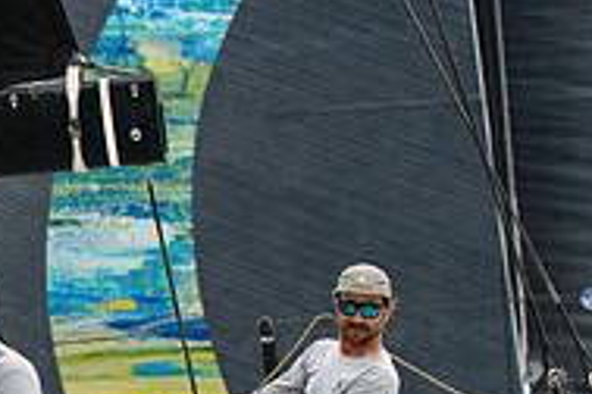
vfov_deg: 5.6
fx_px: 4045
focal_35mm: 246
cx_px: -216
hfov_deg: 8.2
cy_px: 521
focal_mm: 80
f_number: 5
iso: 400
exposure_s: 1/1000
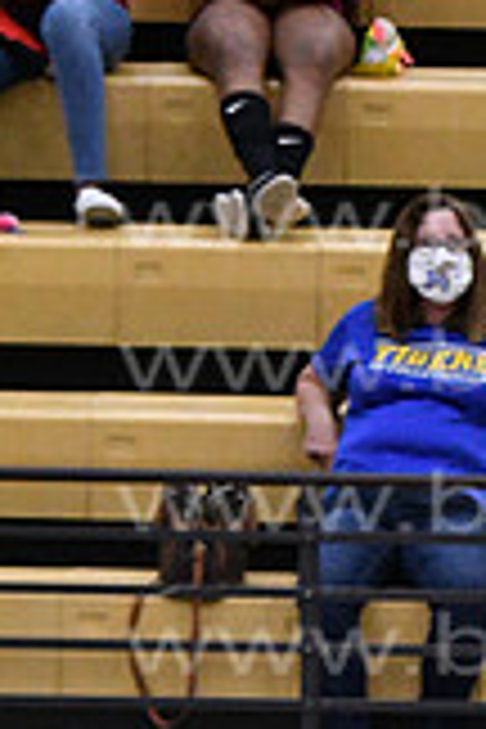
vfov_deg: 3.4
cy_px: 724
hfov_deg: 2.3
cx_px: 862
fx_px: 12210
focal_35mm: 603
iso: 6400
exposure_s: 1/1250
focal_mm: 112
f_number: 3.2
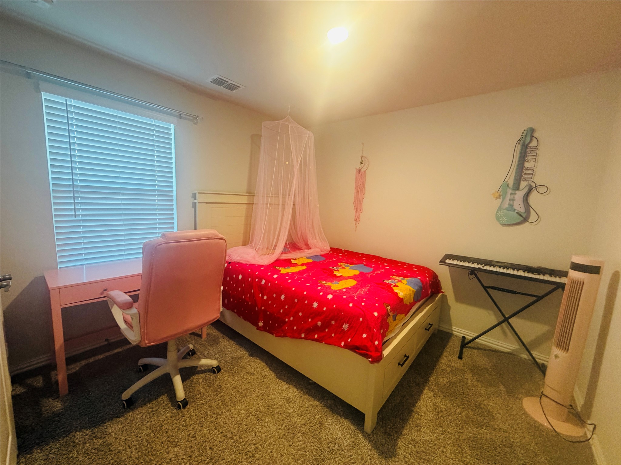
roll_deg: -2.4
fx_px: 251
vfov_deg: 85.7
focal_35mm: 14
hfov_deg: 102.1
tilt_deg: -7.5
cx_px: 310
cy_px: 232
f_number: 2.2
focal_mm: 2.22
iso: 320
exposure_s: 1/60
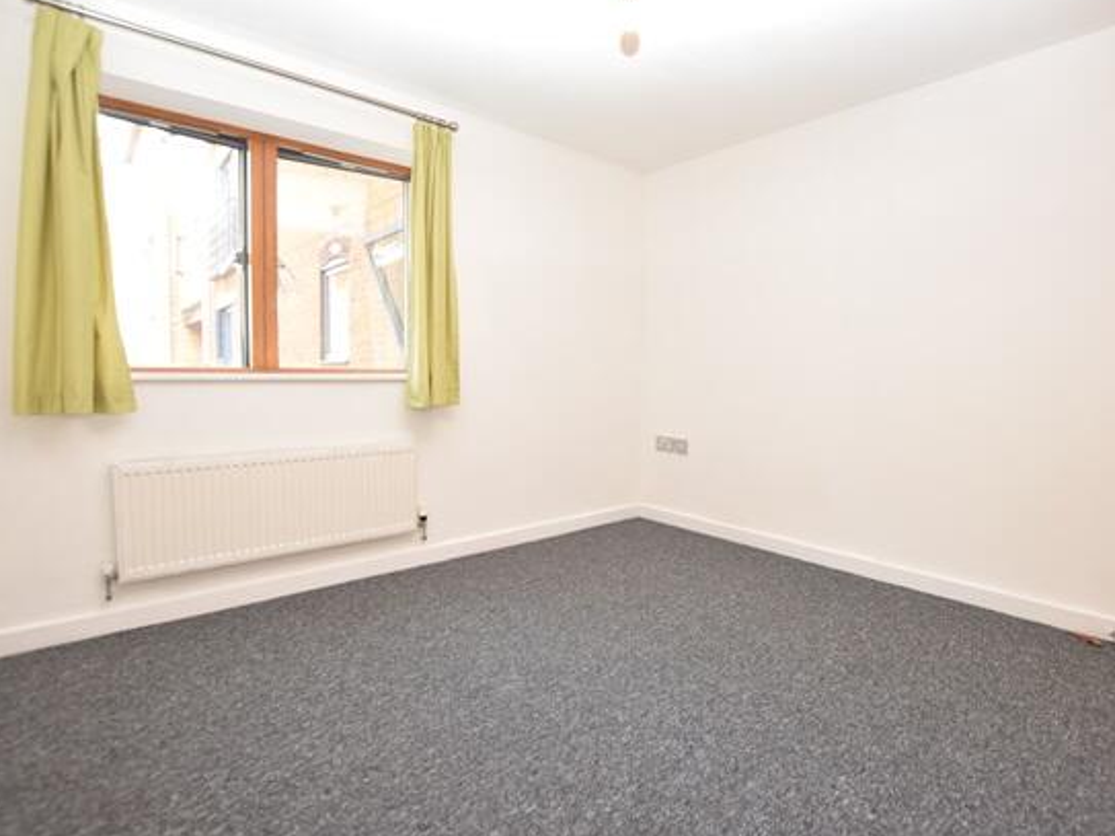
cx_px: 575
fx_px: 547
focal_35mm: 17
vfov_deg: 74.7
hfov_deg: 91.0
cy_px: 407
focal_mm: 10
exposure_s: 1/80
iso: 800
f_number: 4.5
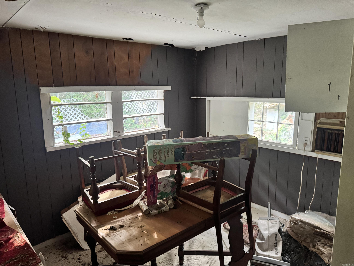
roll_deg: +0.6
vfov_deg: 56.8
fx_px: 245
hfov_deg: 71.6
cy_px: 133
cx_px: 177
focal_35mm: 24
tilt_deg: -10.4
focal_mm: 6.76
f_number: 1.78
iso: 800
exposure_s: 1/48
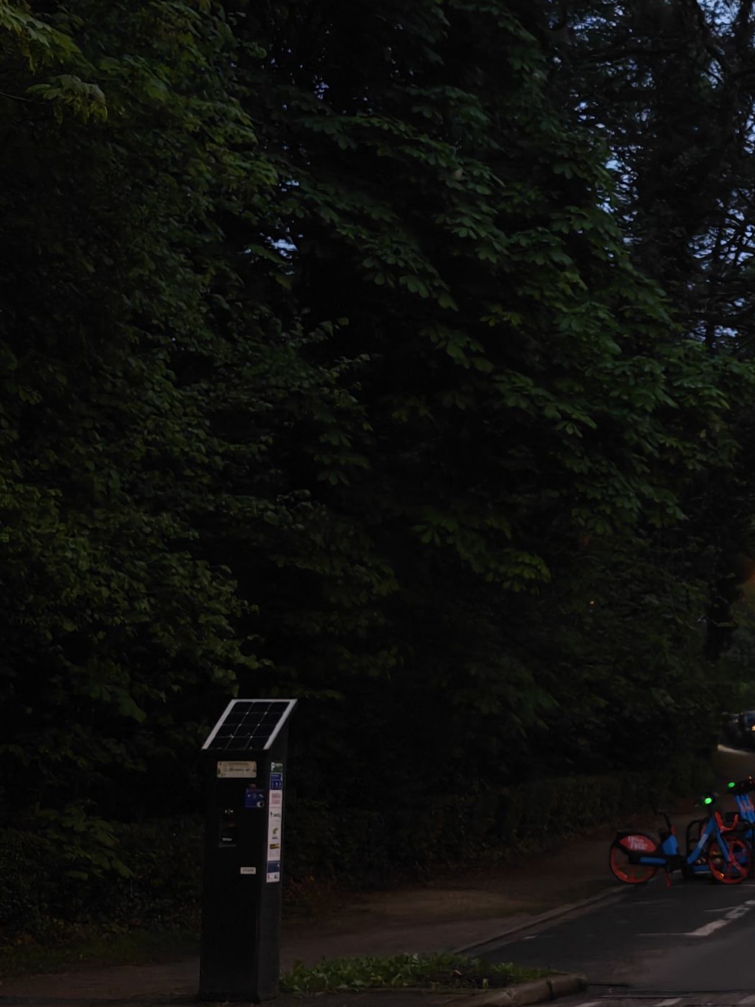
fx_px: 1948
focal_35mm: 67
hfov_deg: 20.2
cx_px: 958
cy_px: 622
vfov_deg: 28.9
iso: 320
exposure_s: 1/100
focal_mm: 6.06
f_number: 1.6
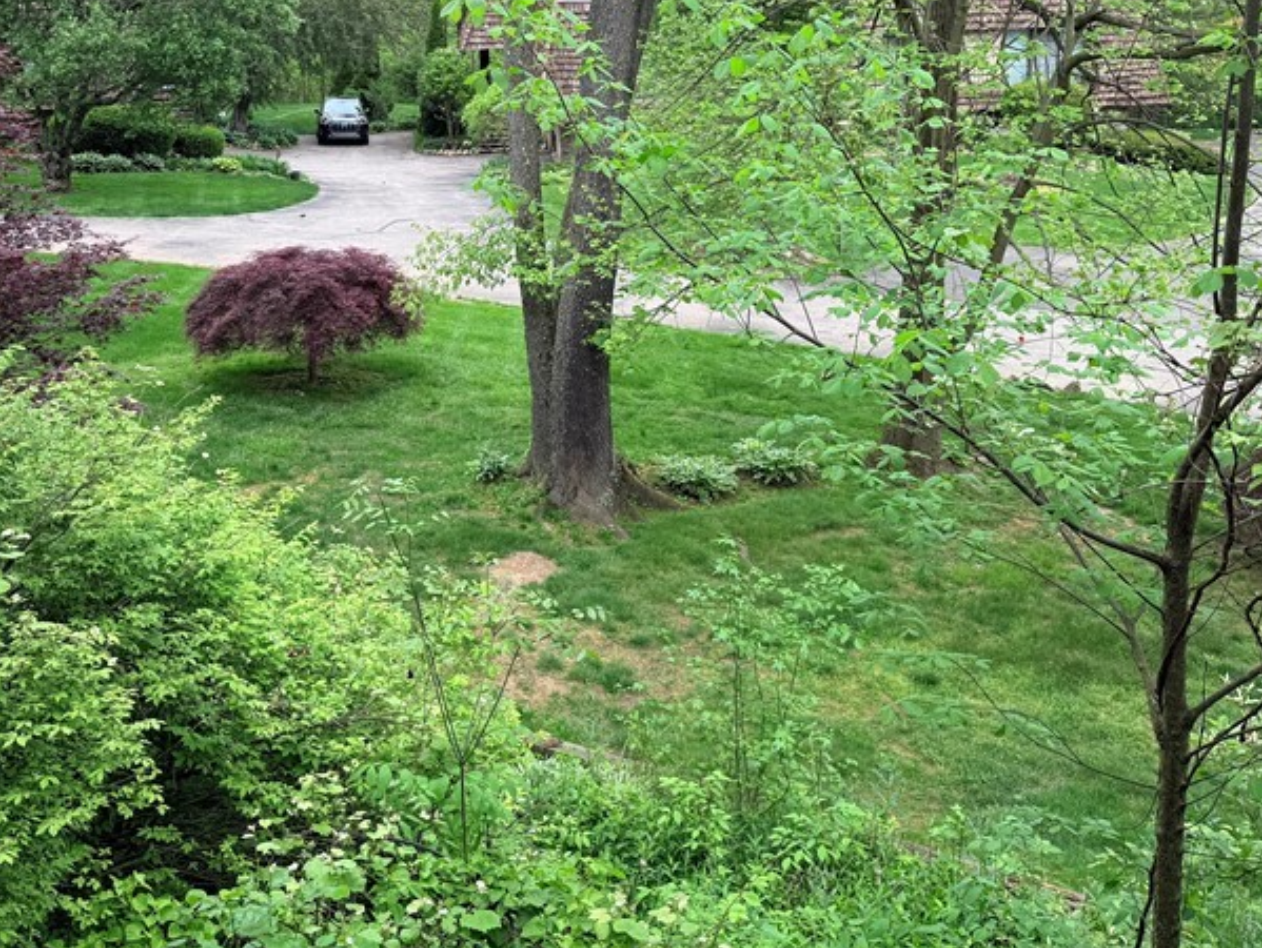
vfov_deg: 33.8
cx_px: 537
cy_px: 152
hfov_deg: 45.6
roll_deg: +0.5
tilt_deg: -10.0
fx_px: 1496
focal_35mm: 41
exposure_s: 1/607
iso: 100
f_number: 1.78
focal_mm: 6.76
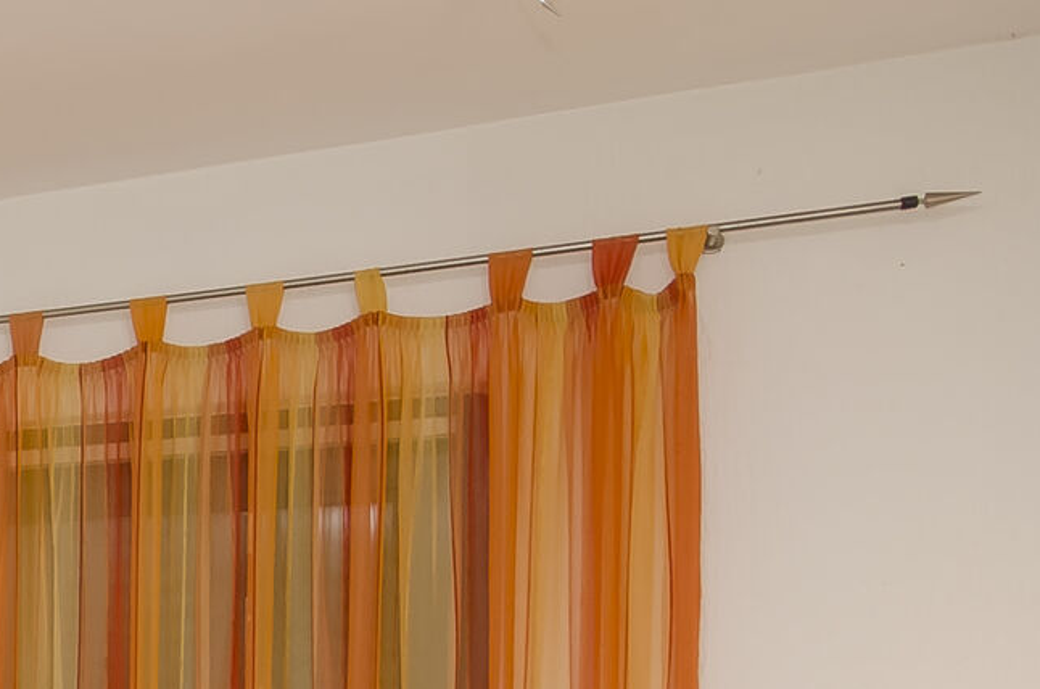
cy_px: 901
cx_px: -770
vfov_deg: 19.2
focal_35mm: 65
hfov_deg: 21.7
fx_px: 1874
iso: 160
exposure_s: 1/100
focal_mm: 10
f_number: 7.1
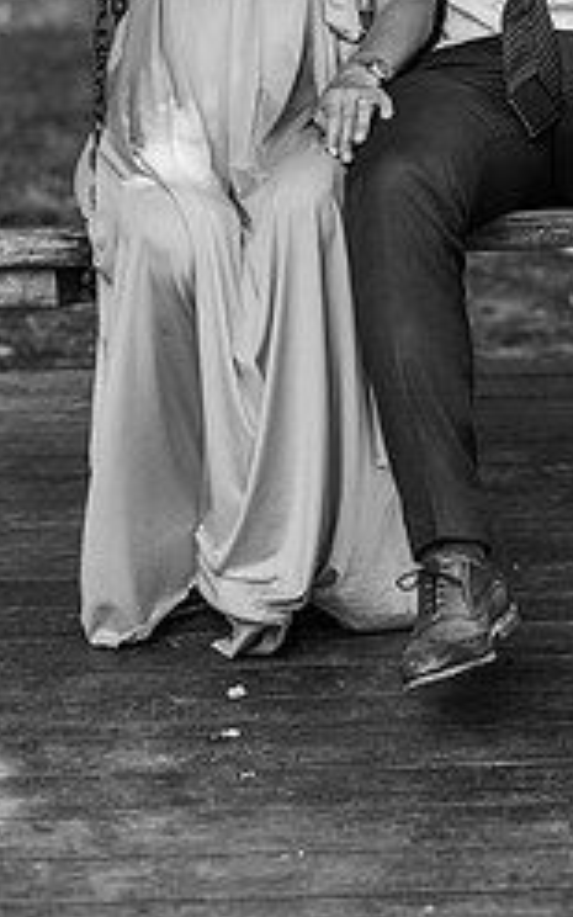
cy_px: 129
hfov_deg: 8.3
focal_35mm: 157
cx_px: 420
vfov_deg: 13.2
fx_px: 3923
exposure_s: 1/400
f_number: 2.5
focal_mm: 85
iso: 100
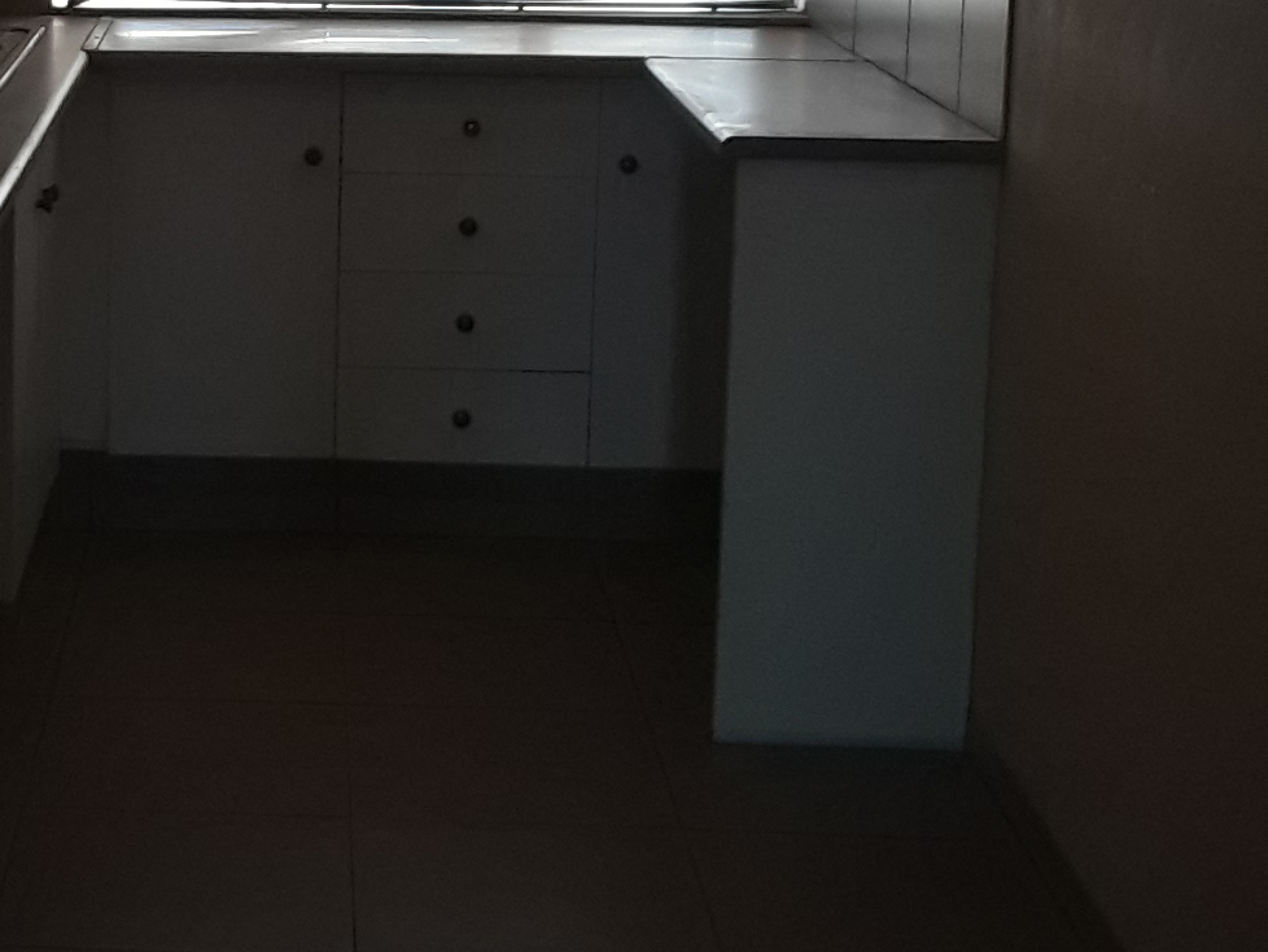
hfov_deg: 24.1
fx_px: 2895
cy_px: 132
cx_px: 159
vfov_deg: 18.4
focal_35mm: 79
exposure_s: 1/50
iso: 64
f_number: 1.9
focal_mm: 2.2
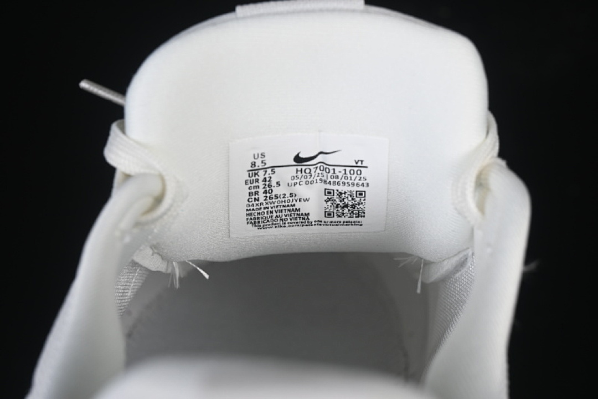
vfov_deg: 18.2
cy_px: 200
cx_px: 299
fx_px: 1246
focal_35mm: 75
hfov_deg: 27.0
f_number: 8
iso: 160
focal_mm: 50
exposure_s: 1/80
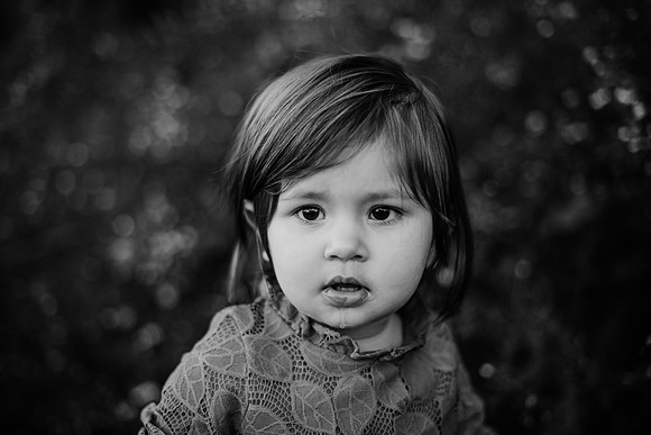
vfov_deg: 27.0
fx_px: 904
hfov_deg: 39.6
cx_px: 326
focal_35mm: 50
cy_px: 218
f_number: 2
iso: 160
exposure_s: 1/1000
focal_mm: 50
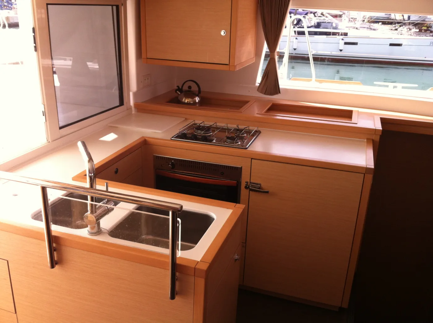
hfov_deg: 52.7
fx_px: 437
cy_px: 162
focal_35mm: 35
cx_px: 216
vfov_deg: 40.6
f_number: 2.8
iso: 80
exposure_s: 1/190
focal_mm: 3.85
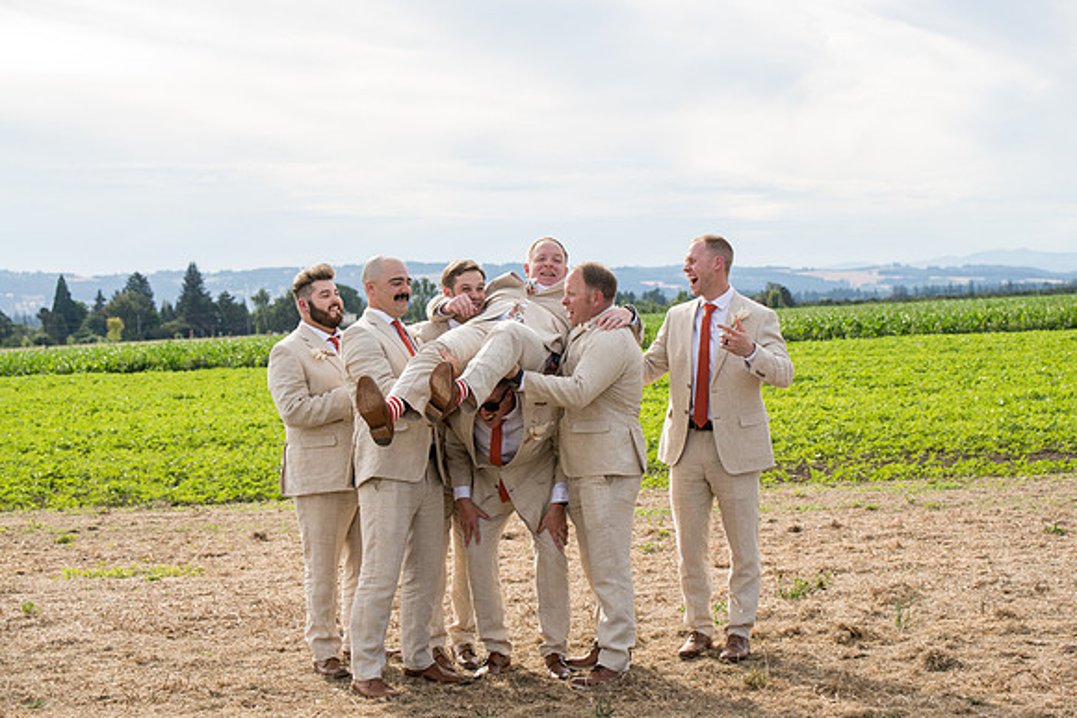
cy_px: 359
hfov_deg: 28.8
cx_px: 538
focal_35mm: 70
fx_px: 2095
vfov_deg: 19.5
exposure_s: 1/500
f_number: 6.3
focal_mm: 70
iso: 250
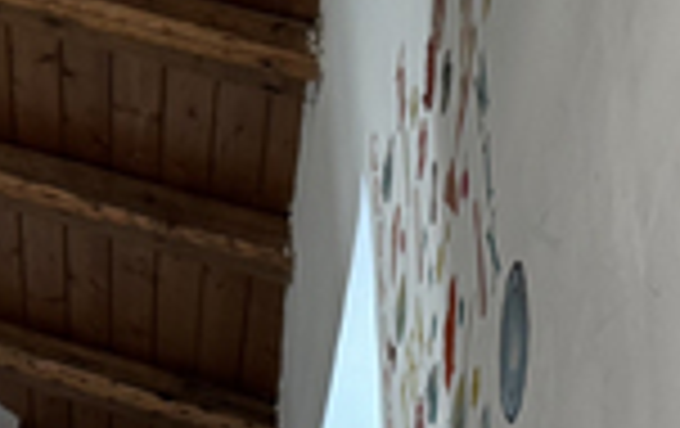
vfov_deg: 9.8
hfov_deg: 16.3
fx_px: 2358
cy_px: 764
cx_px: 113
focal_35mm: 127
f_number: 1.78
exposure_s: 1/64
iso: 200
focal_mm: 6.76
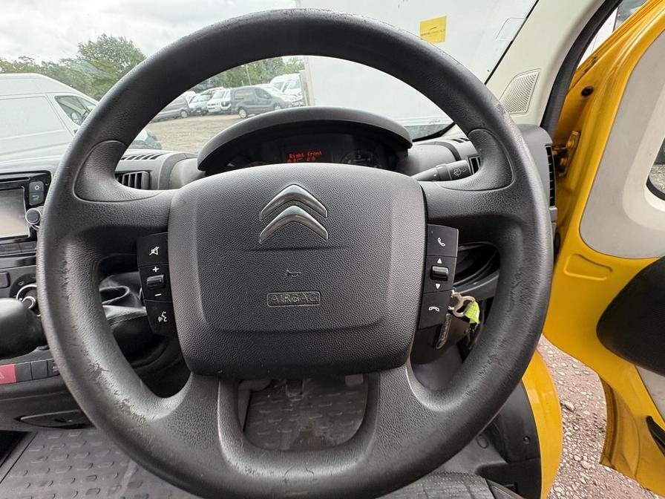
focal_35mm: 14
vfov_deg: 85.7
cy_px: 250
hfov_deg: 102.1
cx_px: 332
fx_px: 269
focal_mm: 2.22
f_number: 2.2
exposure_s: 1/131
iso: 125
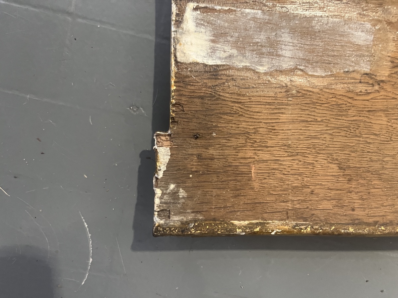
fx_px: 299
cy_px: 149
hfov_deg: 67.3
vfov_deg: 53.1
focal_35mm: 26
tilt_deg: -82.7
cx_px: 199
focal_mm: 5.1
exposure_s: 1/50
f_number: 1.6
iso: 400
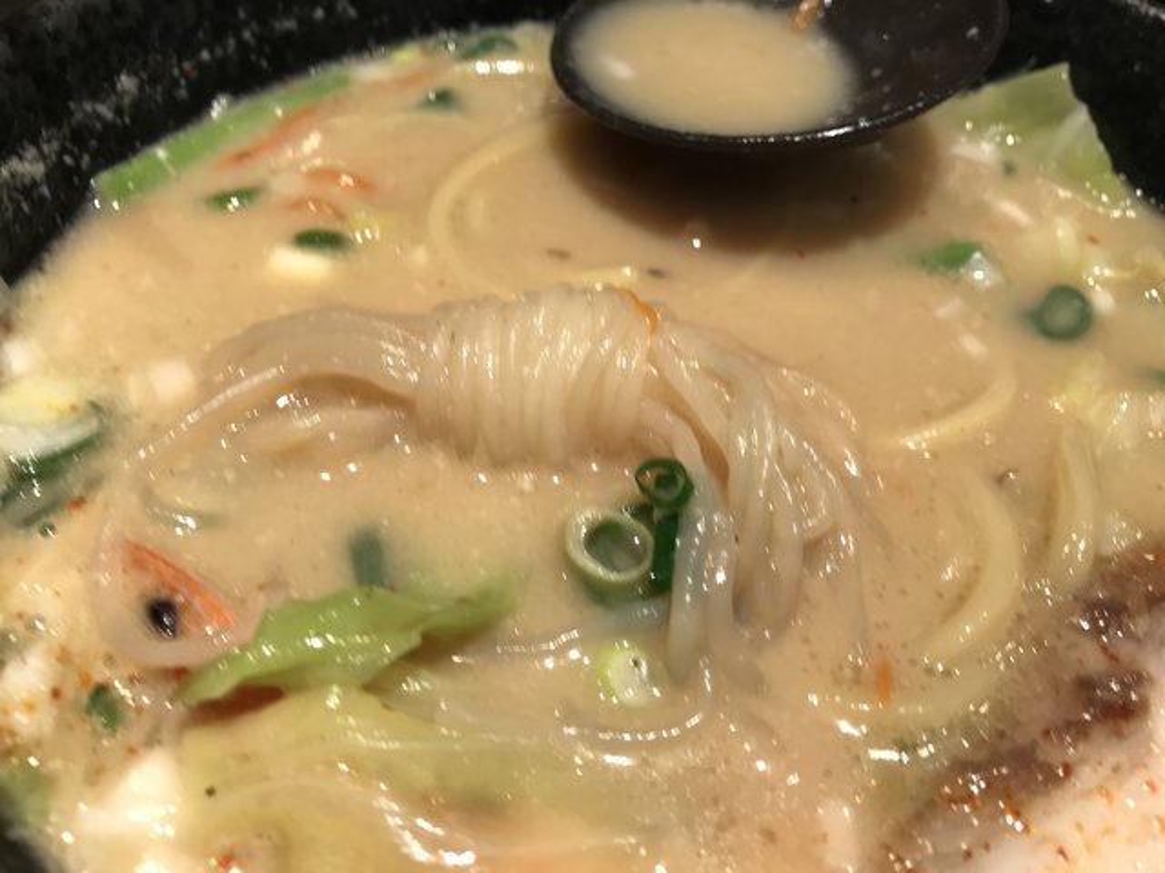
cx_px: 582
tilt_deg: -48.9
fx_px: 942
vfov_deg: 49.7
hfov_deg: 63.4
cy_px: 436
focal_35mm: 28
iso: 40
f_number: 1.8
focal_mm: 3.99
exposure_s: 1/30
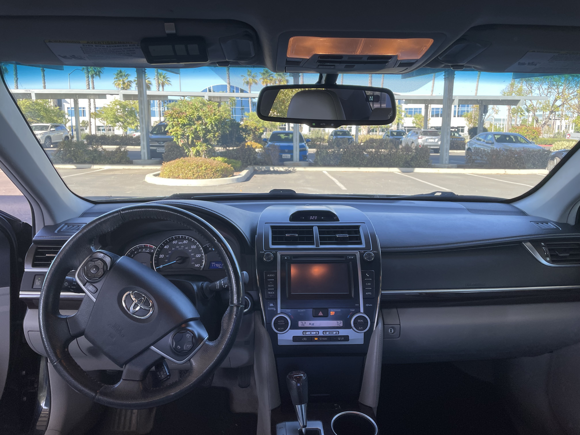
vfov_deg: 53.1
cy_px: 218
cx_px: 290
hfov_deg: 67.3
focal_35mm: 26
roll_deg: +0.3
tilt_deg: -7.3
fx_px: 436
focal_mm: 4.2
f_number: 1.6
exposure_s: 1/231
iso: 32
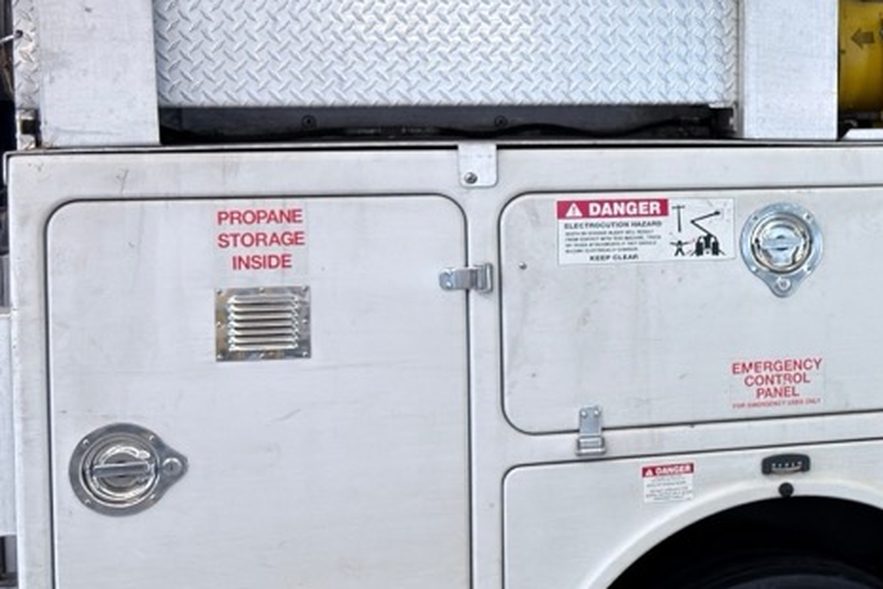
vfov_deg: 18.1
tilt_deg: +0.3
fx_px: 1840
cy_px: 191
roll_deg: +1.1
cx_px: 1078
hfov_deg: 24.3
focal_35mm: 75
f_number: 1.78
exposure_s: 1/120
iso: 125
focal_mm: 6.76
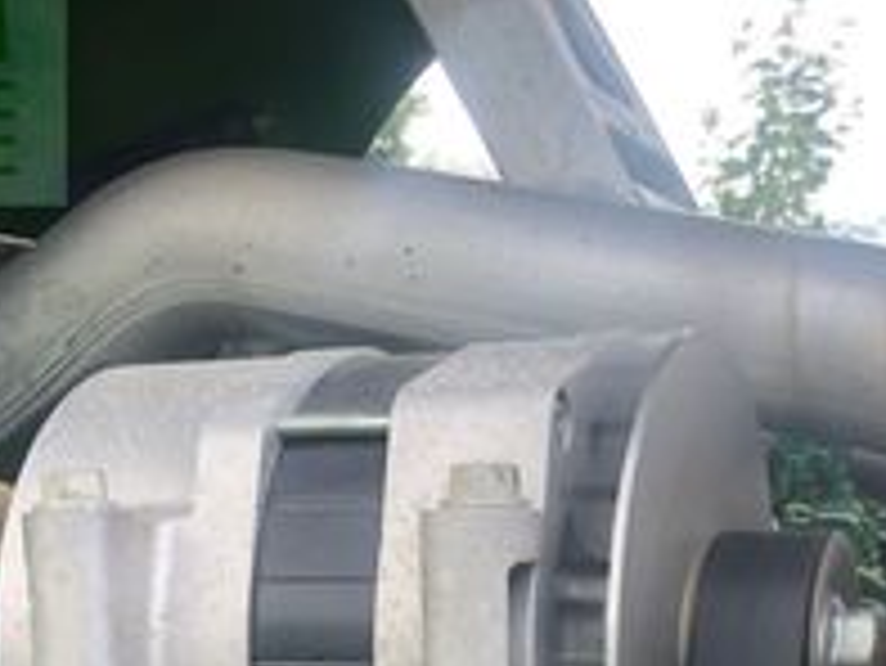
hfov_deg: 25.0
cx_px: 479
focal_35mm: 78
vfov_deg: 17.8
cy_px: 846
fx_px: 1998
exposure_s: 1/241
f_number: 1.8
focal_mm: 3.99
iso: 20
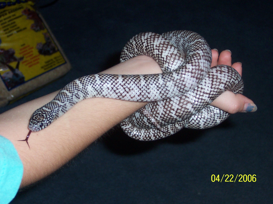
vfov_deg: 13.0
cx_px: 136
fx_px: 899
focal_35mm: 114
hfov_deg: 17.3
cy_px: 102
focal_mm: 17.6
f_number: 4.8
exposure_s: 1/90
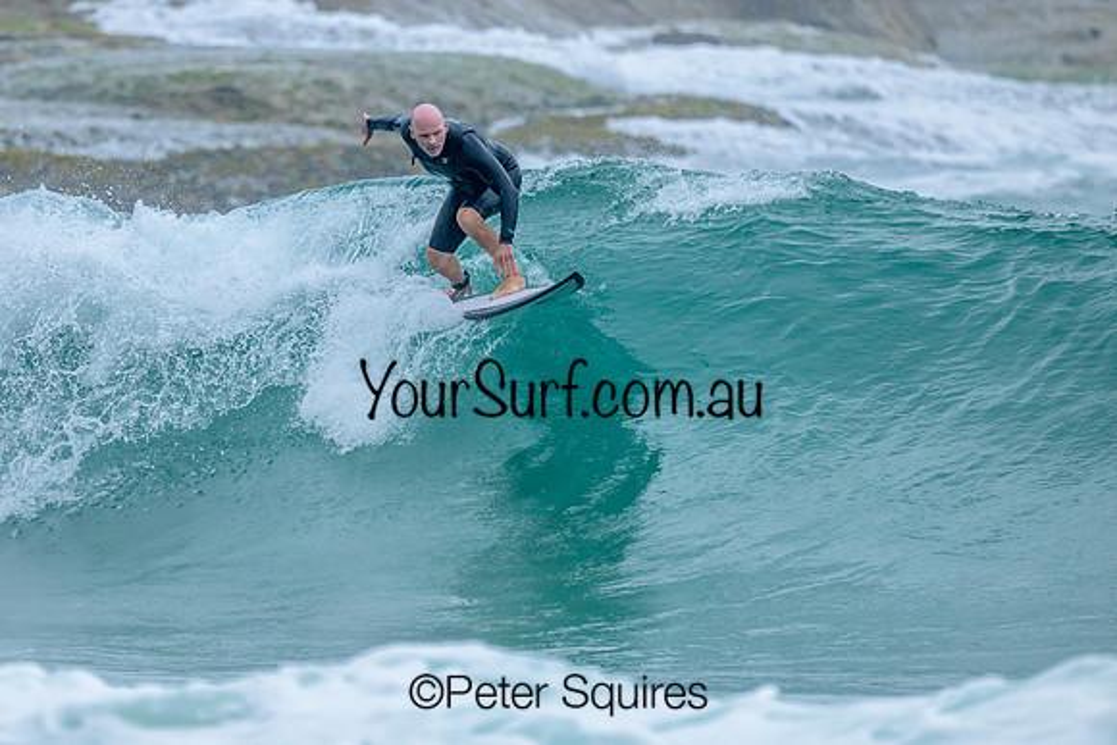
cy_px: 371
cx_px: 349
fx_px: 34125
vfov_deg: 1.3
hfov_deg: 1.9
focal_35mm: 1100
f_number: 6.3
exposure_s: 1/2500
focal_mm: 800
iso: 500
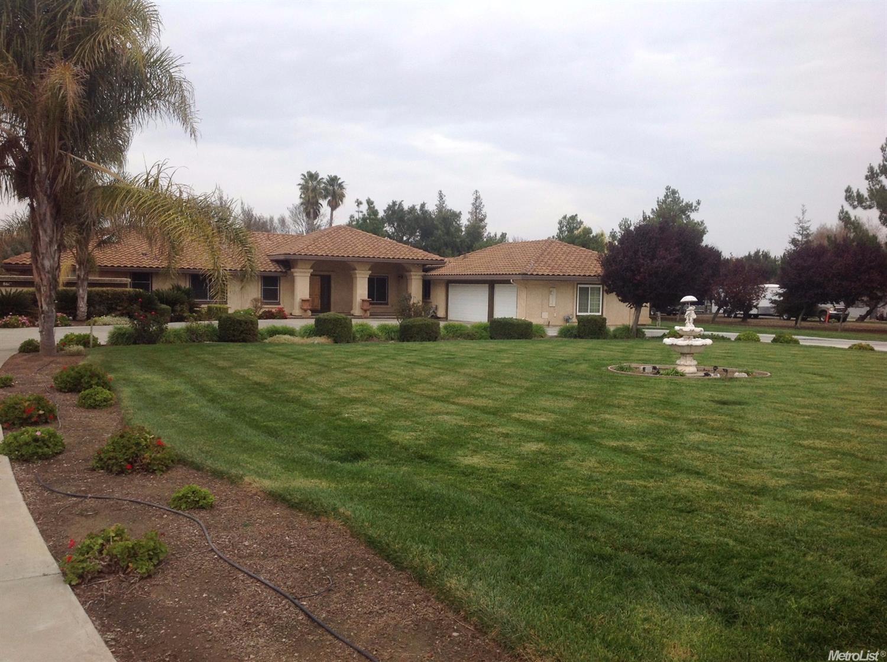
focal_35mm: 35
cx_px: 444
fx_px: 895
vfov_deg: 40.6
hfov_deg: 52.7
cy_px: 331
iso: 50
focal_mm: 4.28
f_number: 2.4
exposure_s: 1/737
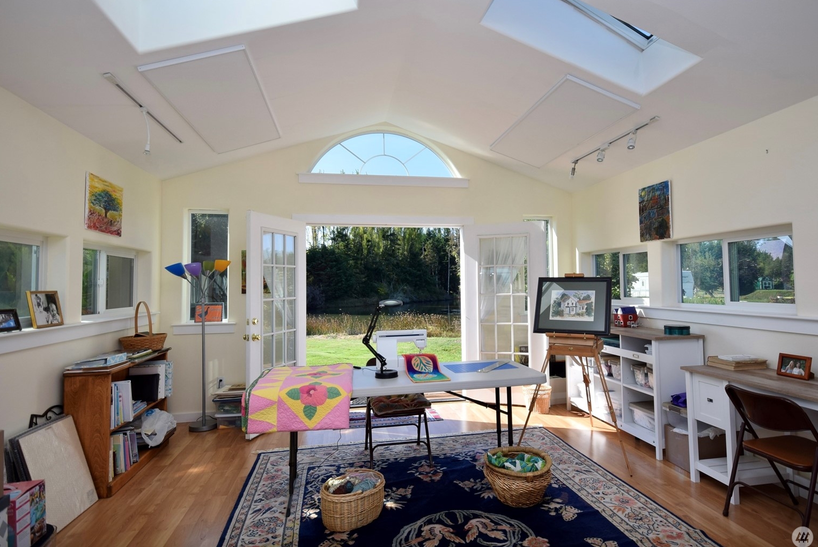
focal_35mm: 20
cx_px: 443
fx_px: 455
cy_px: 259
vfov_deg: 62.0
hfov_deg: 83.8
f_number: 8
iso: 250
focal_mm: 12
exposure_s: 1/250
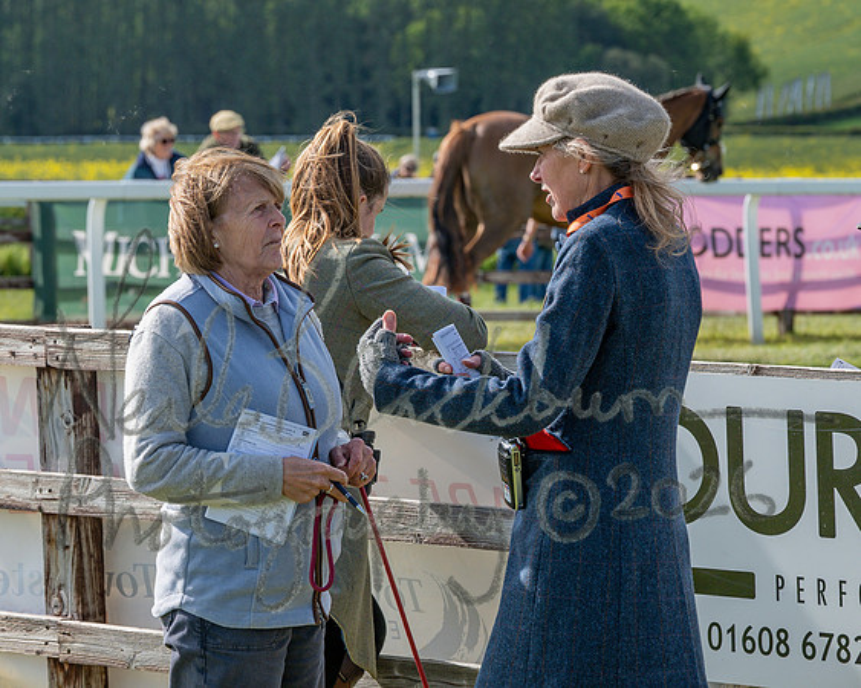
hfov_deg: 8.6
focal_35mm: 226
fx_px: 5747
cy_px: 232
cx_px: 235
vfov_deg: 6.9
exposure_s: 1/480
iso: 200
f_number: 9
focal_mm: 150
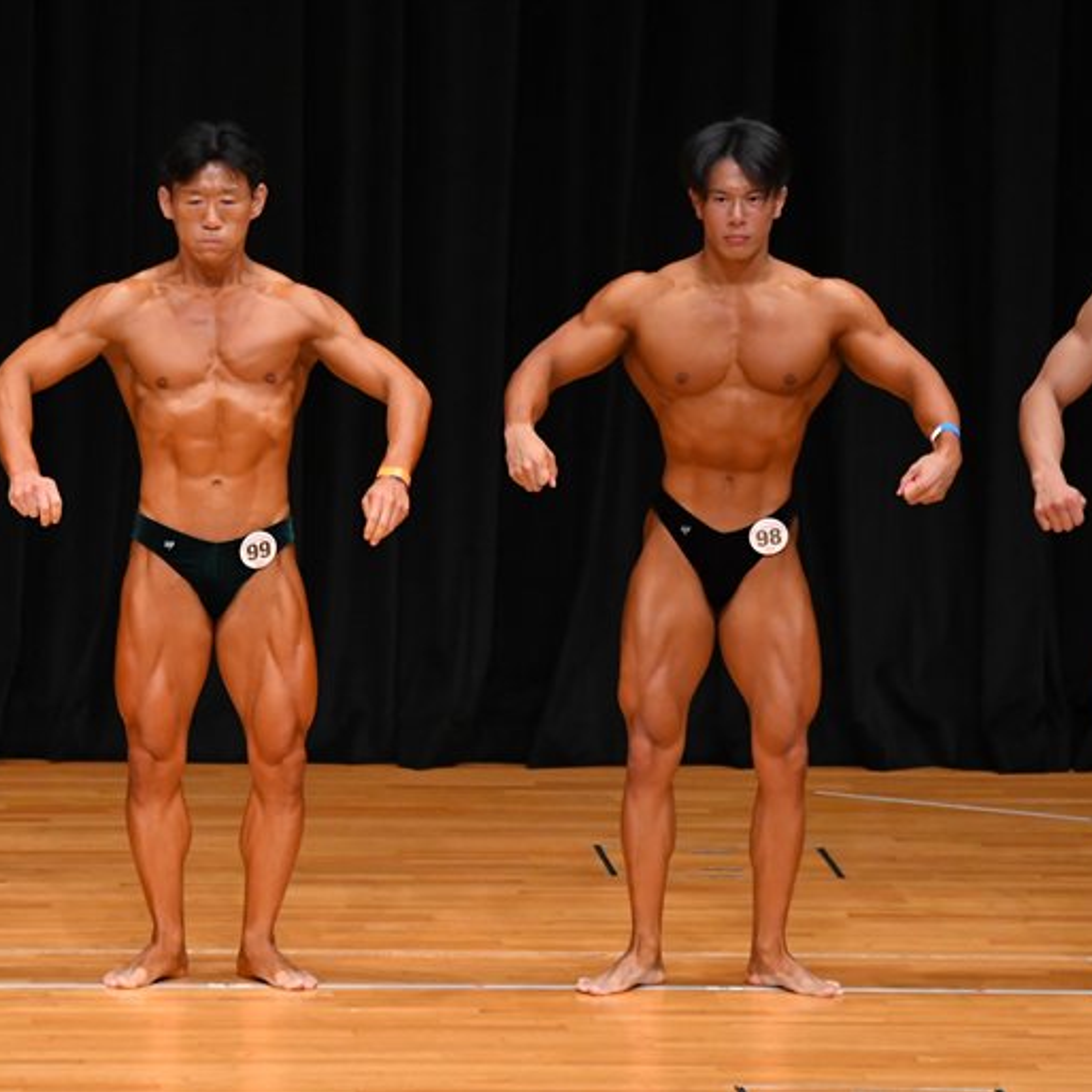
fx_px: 11671
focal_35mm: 327
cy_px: 547
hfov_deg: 5.4
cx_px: 444
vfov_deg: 5.4
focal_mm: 170
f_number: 5.6
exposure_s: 1/400
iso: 3200
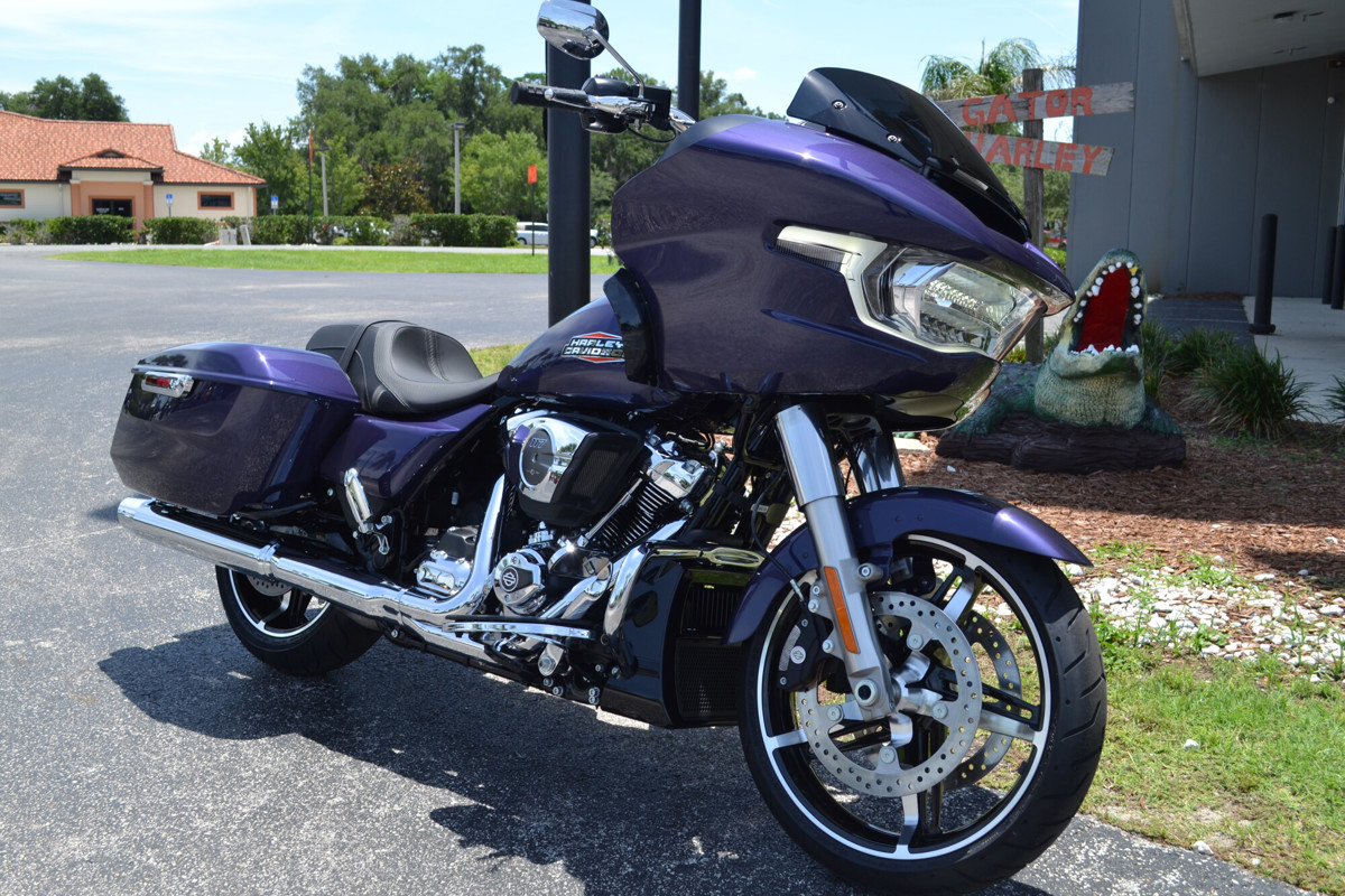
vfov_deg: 36.9
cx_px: 672
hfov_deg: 53.1
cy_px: 448
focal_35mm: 36
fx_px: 1345
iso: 100
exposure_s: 1/200
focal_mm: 24
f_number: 7.1
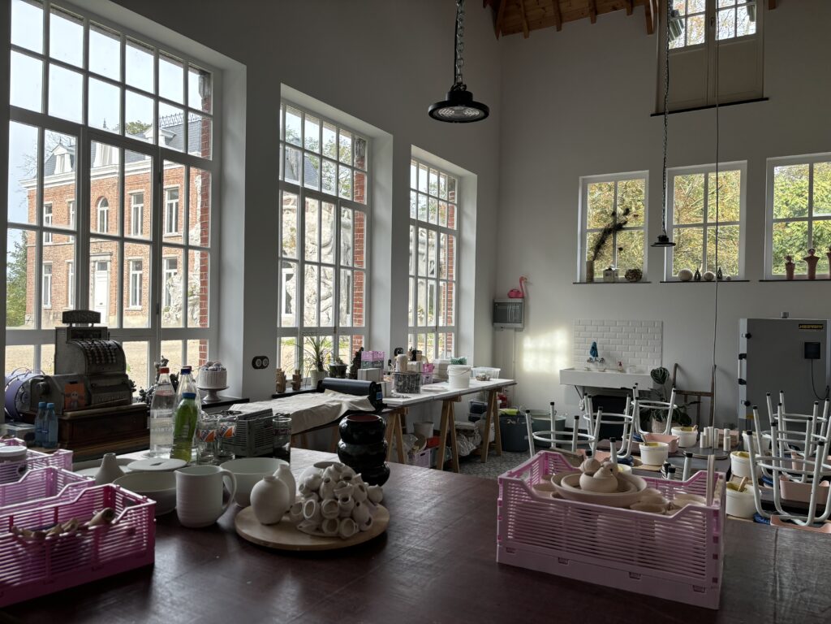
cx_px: 416
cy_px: 312
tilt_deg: +0.0
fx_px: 624
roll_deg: -1.3
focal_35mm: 26
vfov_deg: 53.1
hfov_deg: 67.3
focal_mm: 5.96
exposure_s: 1/275
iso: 50
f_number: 1.6
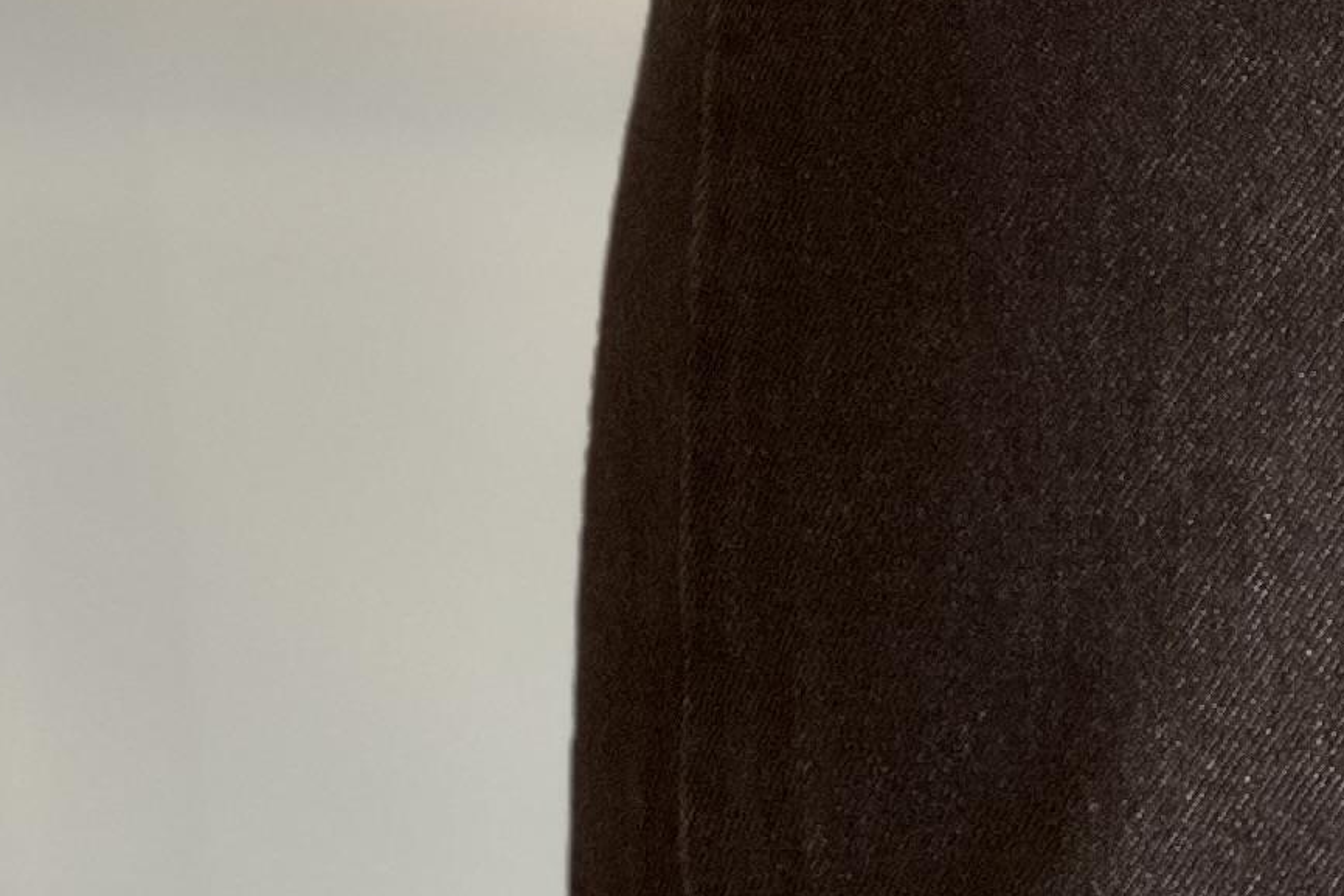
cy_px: -269
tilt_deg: -11.4
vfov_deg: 3.7
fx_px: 13922
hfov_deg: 5.5
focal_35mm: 373
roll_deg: +2.5
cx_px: 1974
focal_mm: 9
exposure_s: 1/100
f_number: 2.8
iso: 100
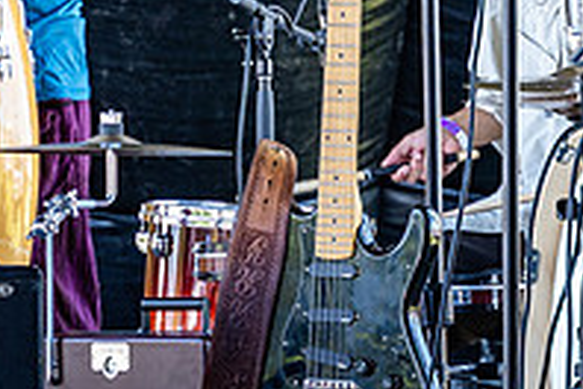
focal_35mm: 302
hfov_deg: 6.8
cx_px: 551
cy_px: -164
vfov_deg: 4.5
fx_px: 4890
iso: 1000
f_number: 5.6
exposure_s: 1/160
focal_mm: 69
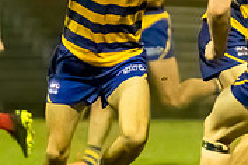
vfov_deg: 1.0
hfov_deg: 1.5
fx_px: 9595
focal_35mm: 1393
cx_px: 424
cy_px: 11
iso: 10000
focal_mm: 180
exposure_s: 1/1250
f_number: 2.8
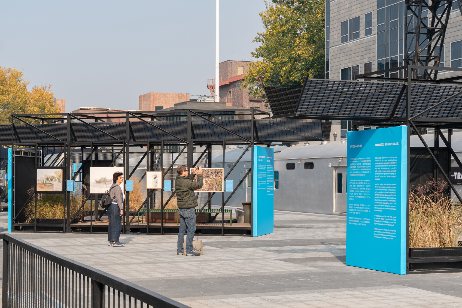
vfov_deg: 19.5
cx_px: 231
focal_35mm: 70
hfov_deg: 28.8
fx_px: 898
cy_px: 154
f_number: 14
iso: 200
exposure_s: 1/100
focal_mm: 70
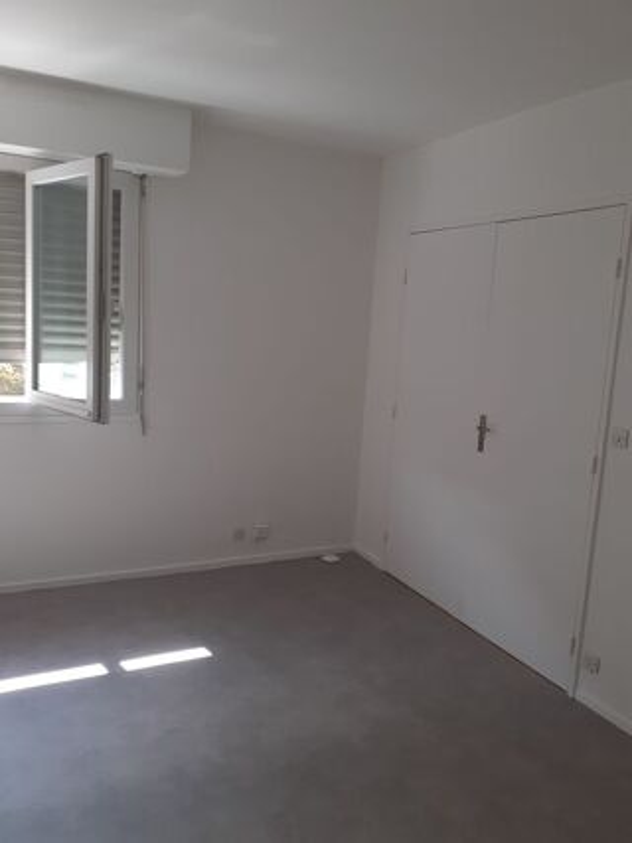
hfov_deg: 51.3
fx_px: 658
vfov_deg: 65.3
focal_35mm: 27
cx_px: 316
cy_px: 422
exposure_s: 1/100
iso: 50
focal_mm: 3.6
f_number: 1.9
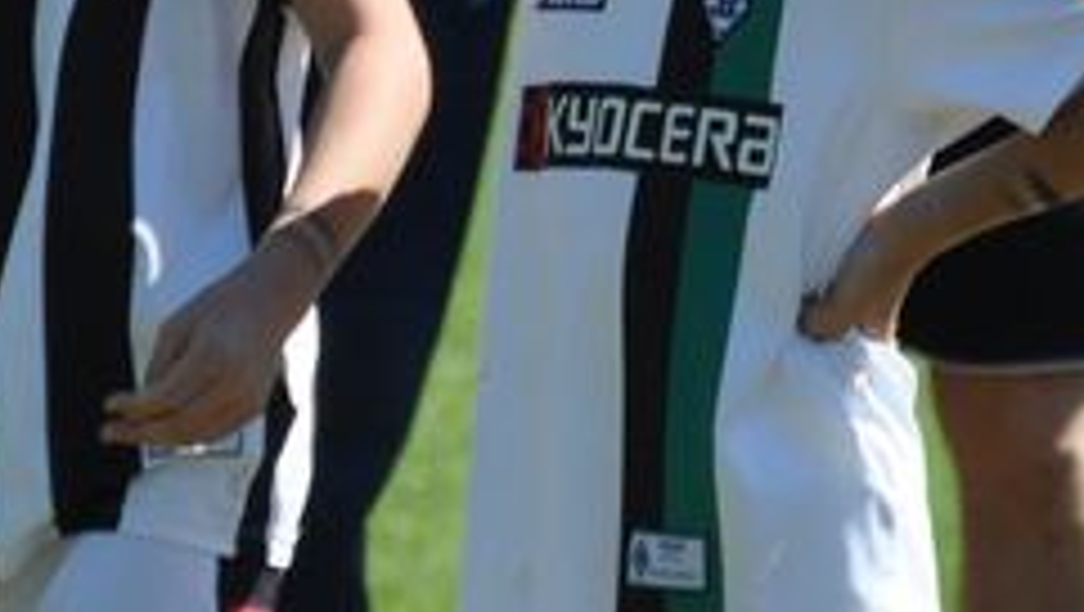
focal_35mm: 1132
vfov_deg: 1.1
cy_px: -380
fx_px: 32563
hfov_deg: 1.9
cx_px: 1268
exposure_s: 1/640
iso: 200
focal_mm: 170
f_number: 6.3
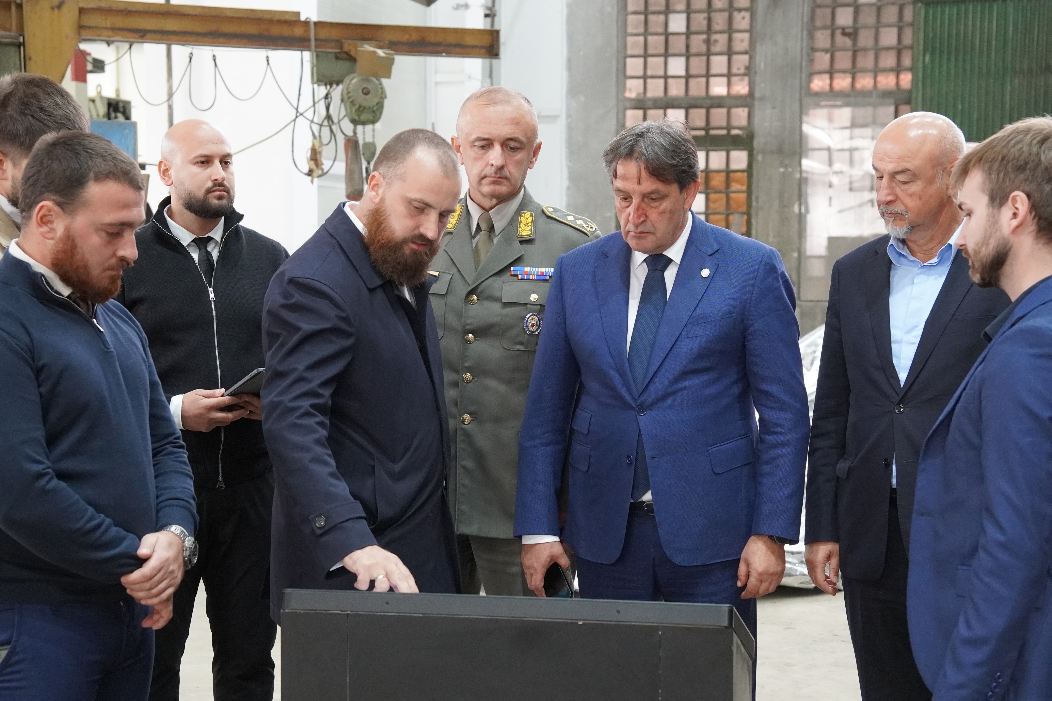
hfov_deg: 29.8
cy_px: 382
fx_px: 1975
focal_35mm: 68
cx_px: 511
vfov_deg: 20.1
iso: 3200
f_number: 4
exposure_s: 1/160
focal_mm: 39
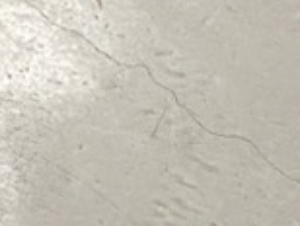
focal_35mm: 202
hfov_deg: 8.9
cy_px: -563
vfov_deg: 6.4
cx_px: -405
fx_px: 1753
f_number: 1.8
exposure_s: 1/50
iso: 100
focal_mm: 4.25
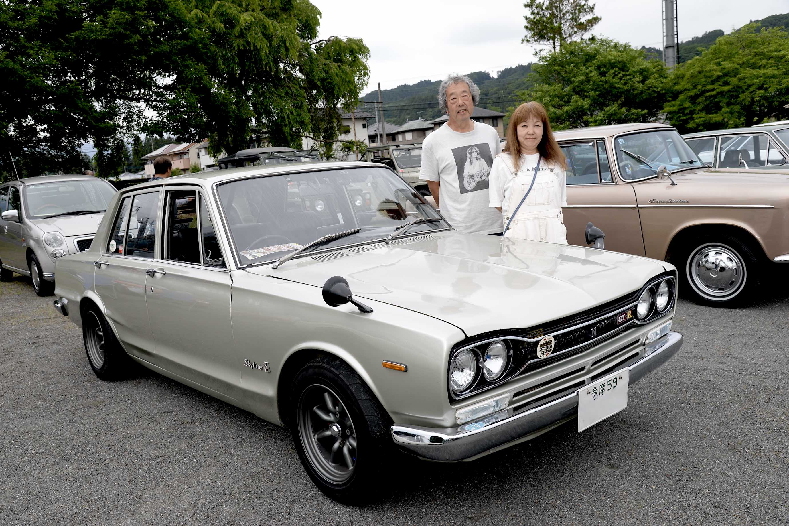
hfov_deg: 58.7
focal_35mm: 32
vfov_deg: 41.1
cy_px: 263
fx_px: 701
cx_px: 394
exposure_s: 1/200
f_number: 8
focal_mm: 32
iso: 200
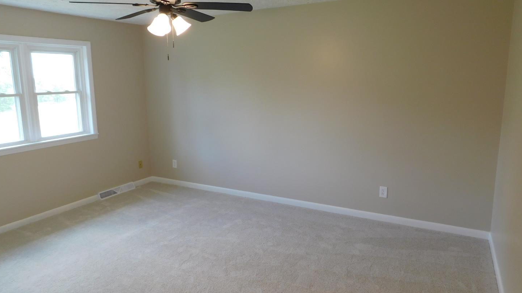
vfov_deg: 44.4
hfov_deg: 71.9
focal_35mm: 26
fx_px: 360
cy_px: 139
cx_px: 254
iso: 125
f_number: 3
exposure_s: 1/30
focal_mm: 4
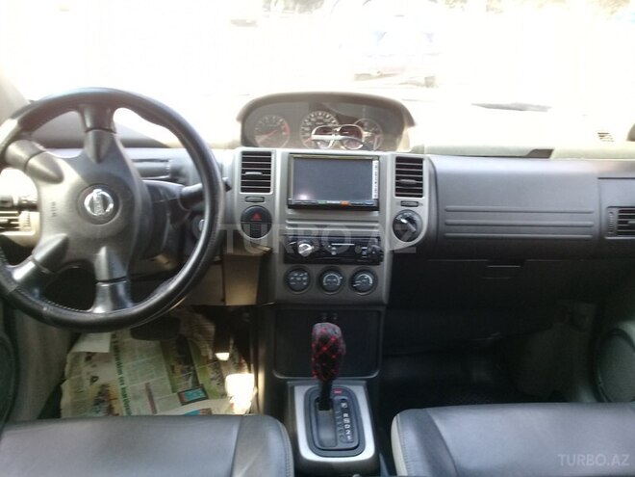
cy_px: 238
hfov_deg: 58.4
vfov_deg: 45.4
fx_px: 569
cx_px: 318
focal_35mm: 31
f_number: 2.2
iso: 50
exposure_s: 1/33
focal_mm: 3.3
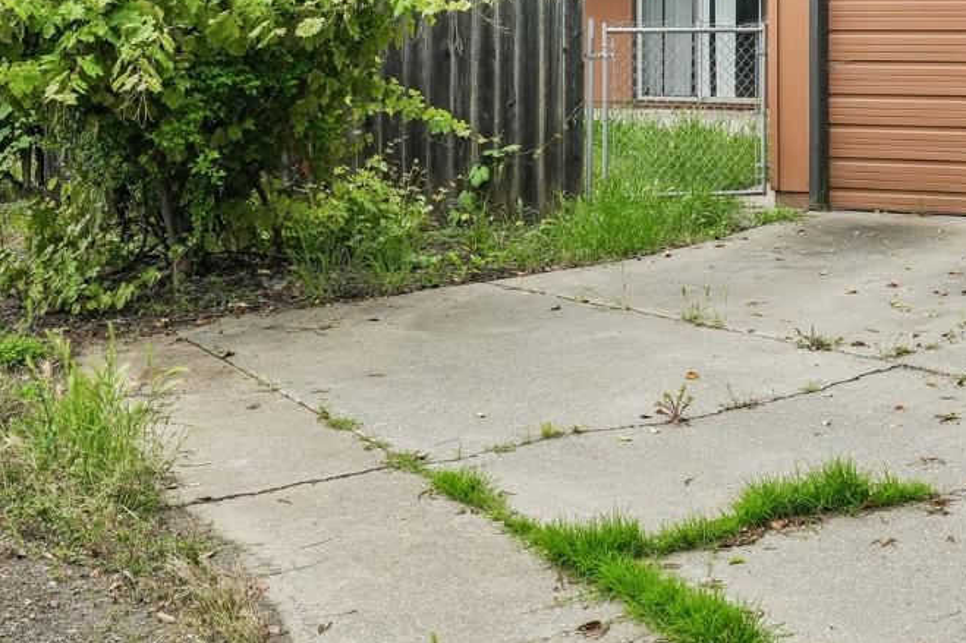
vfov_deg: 20.0
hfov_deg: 30.0
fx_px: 1770
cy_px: -4
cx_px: 724
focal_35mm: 66
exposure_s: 1/160
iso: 400
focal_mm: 29
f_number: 8
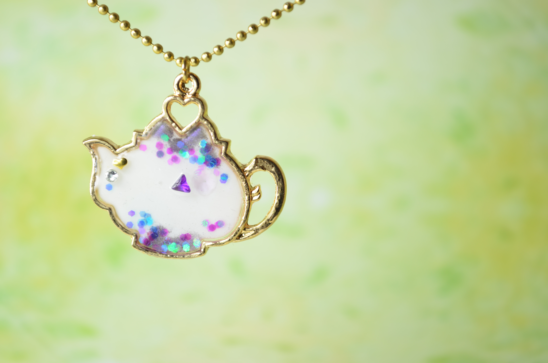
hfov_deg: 24.7
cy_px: 182
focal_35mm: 82
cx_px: 274
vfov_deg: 16.5
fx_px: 1253
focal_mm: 55
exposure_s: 1/25
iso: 100
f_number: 5.6
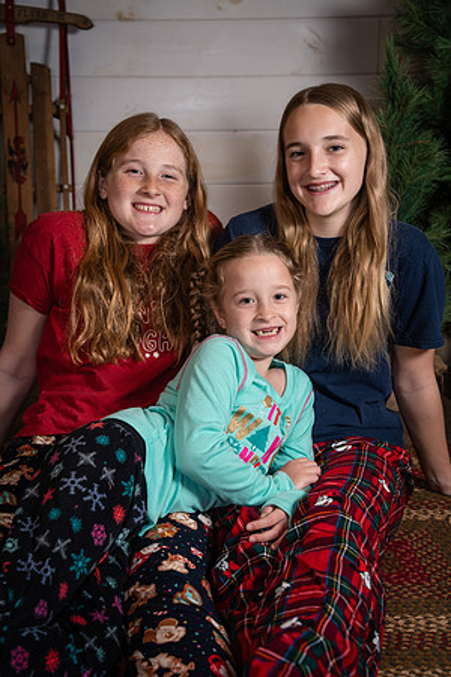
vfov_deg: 38.2
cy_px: 338
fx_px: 977
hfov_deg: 26.0
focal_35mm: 52
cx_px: 226
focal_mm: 52
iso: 160
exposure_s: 1/250
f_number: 5
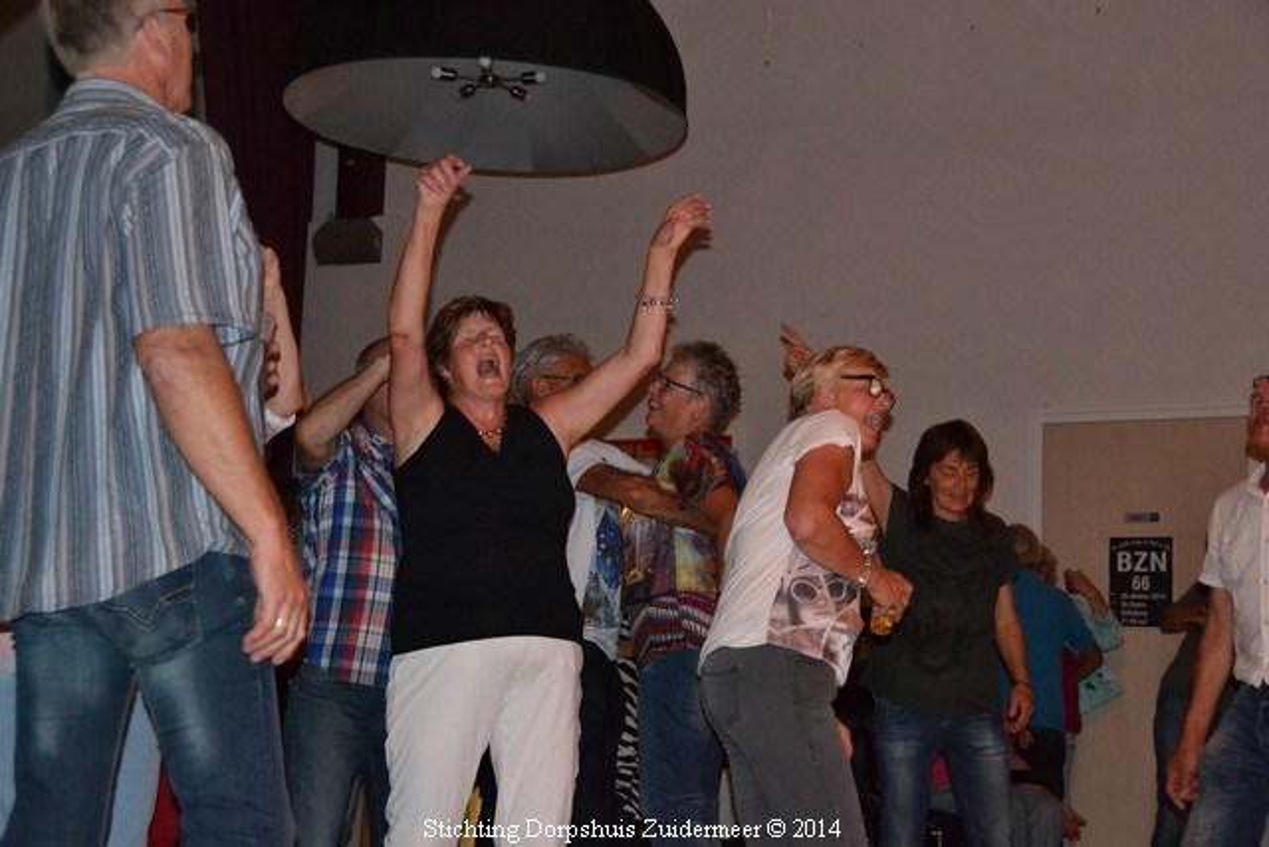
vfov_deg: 23.8
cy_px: 424
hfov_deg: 35.0
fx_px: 2010
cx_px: 634
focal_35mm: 57
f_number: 4.2
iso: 3200
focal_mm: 38
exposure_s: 1/60
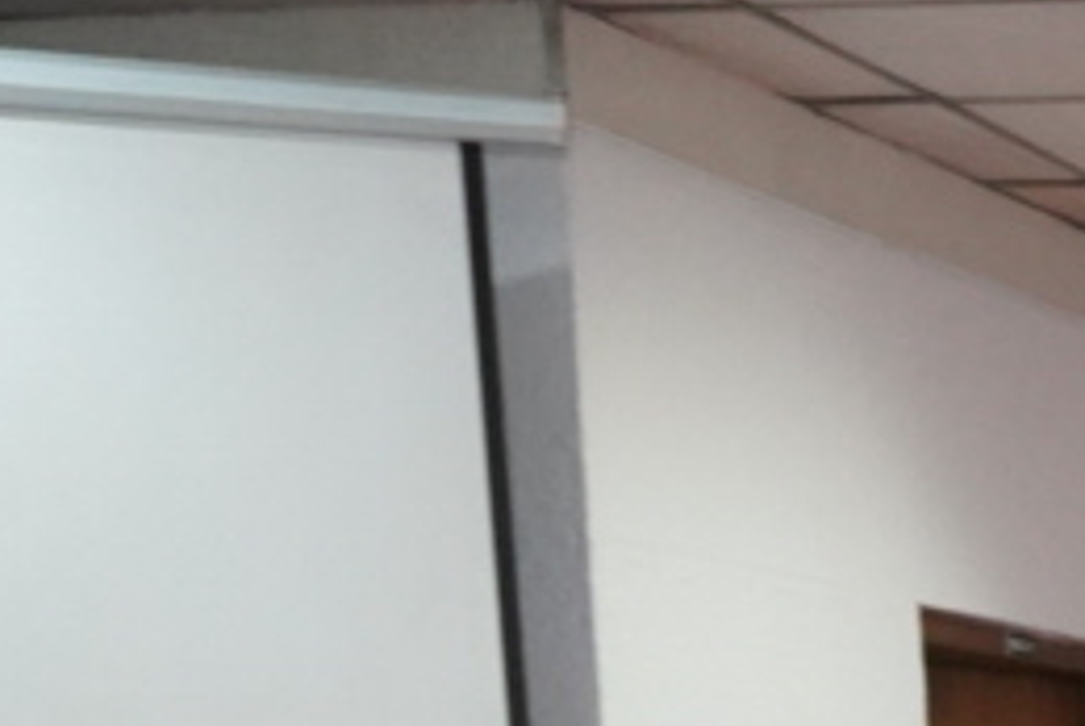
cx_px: 2746
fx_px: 3560
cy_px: 1389
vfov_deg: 10.8
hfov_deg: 12.6
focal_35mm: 118
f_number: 4
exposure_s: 1/200
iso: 5000
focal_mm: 19
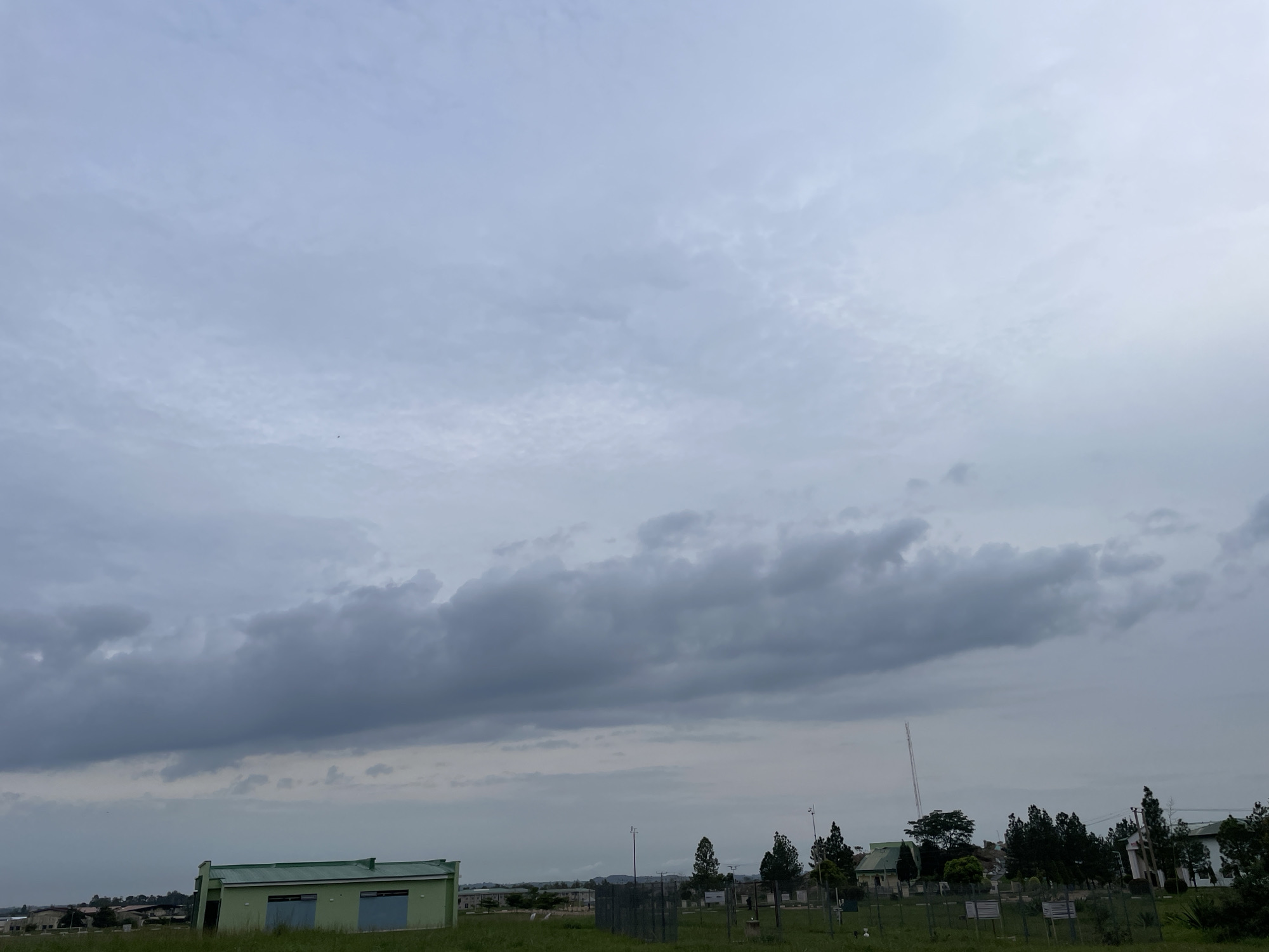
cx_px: 634
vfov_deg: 53.1
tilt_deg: +22.9
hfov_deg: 67.3
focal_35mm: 26
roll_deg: +2.8
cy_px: 476
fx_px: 953
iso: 32
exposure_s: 1/1770
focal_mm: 4.2
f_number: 1.6
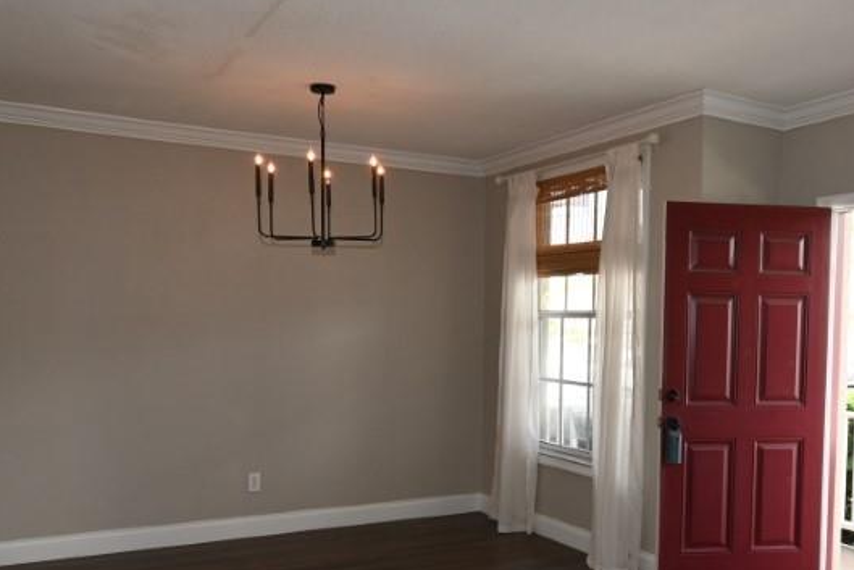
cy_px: 373
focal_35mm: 34
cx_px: 525
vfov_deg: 38.5
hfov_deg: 55.2
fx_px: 807
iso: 400
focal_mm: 10
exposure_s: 1/100
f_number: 5
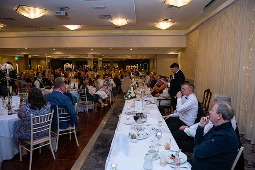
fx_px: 172
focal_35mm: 24
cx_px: 128
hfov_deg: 73.2
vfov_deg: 52.7
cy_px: 85
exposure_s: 1/160
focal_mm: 24
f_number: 3.5
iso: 1000
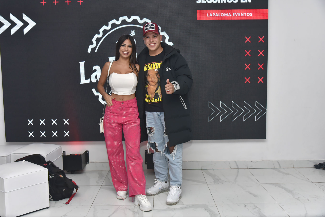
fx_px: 343
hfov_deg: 50.7
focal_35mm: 38
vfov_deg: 35.1
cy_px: 108
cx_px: 162
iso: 800
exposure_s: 1/250
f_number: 5.6
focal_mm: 38
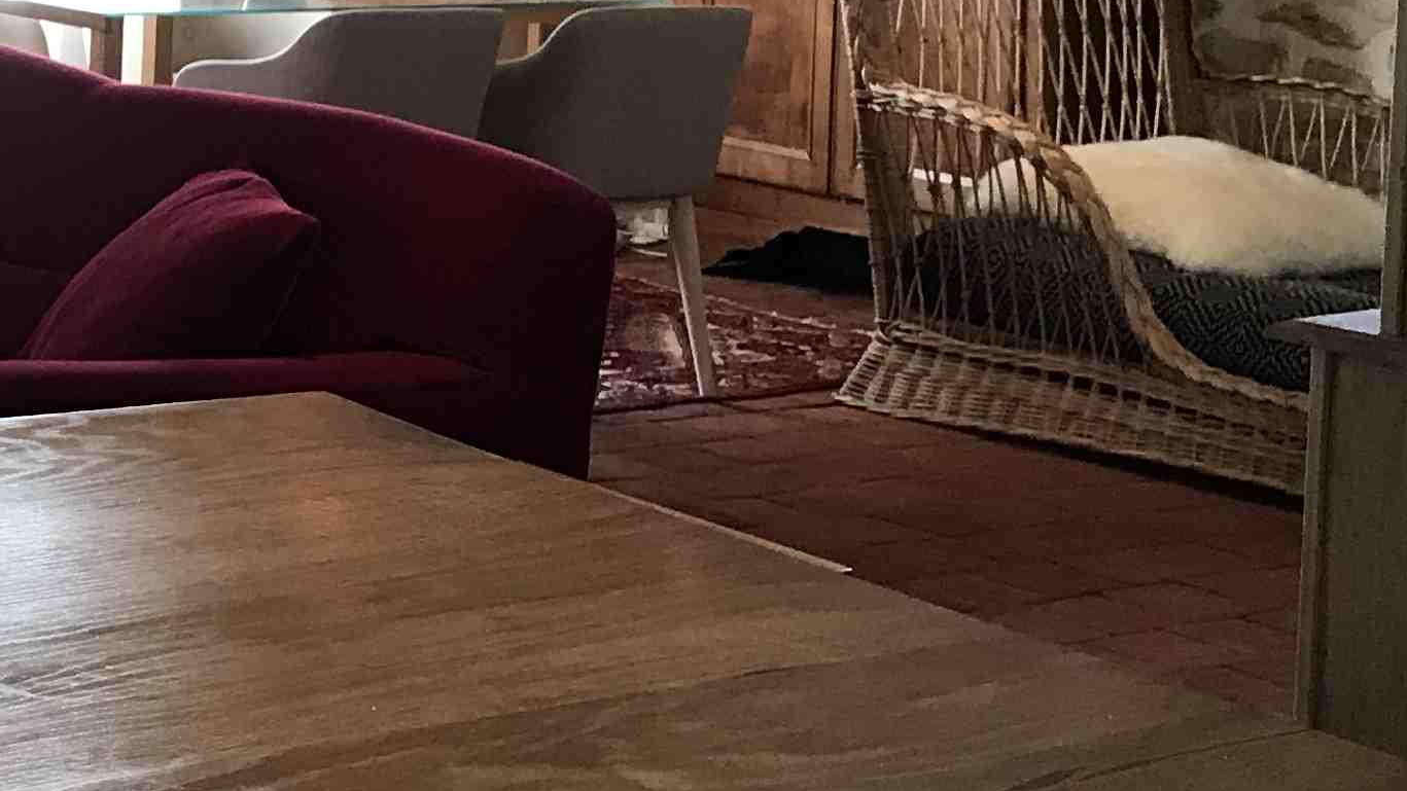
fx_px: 3358
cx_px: -445
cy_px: -103
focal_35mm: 90
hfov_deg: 21.3
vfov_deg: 13.2
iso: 32
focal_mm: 3.99
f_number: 1.8
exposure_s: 1/25
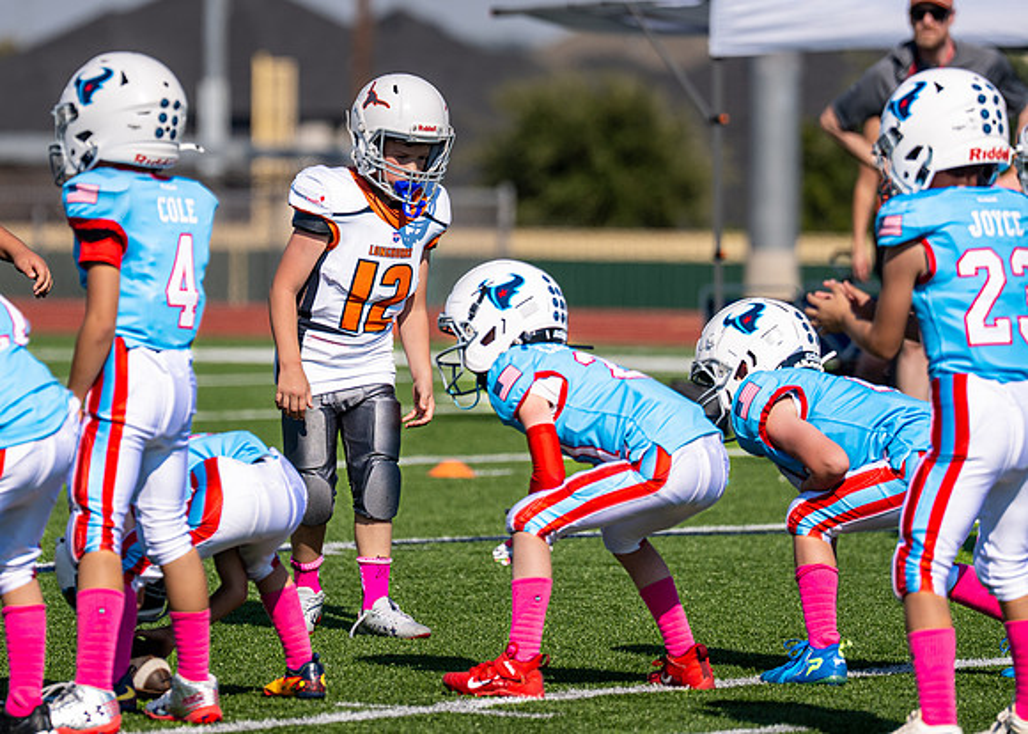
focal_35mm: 348
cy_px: 167
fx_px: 10158
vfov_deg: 4.1
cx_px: 438
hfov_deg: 5.8
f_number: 2.8
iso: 100
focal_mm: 200
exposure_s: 1/3200
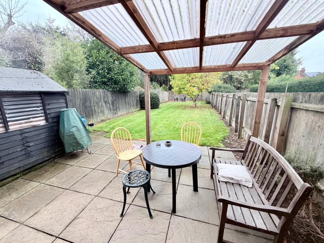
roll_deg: +0.4
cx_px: 162
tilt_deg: -13.5
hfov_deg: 102.1
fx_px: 131
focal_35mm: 14
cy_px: 122
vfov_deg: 85.7
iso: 100
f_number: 2.2
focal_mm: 2.22
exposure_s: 1/121
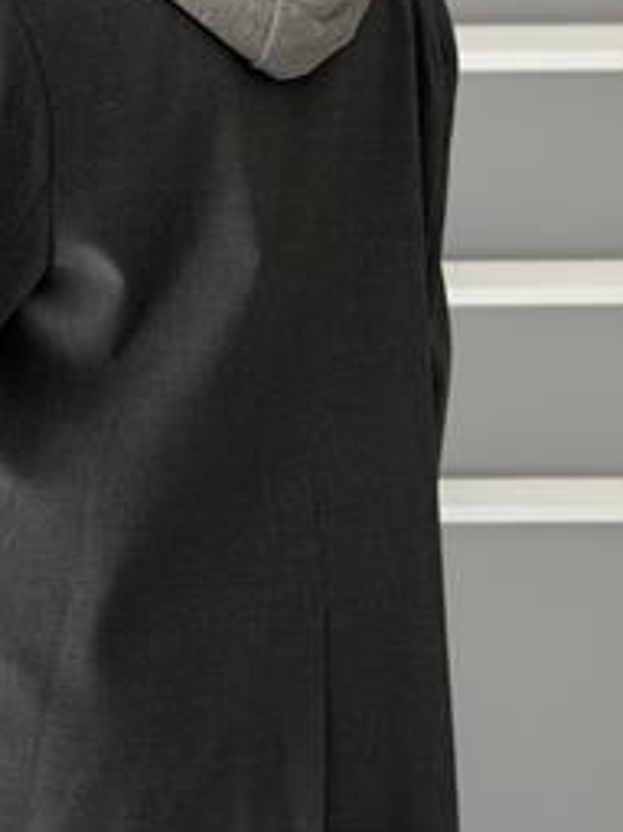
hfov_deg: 14.9
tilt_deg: -10.4
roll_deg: -0.9
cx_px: 82
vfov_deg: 19.9
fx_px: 2354
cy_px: 228
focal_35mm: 98
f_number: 1.78
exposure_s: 1/412
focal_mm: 6.86
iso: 80
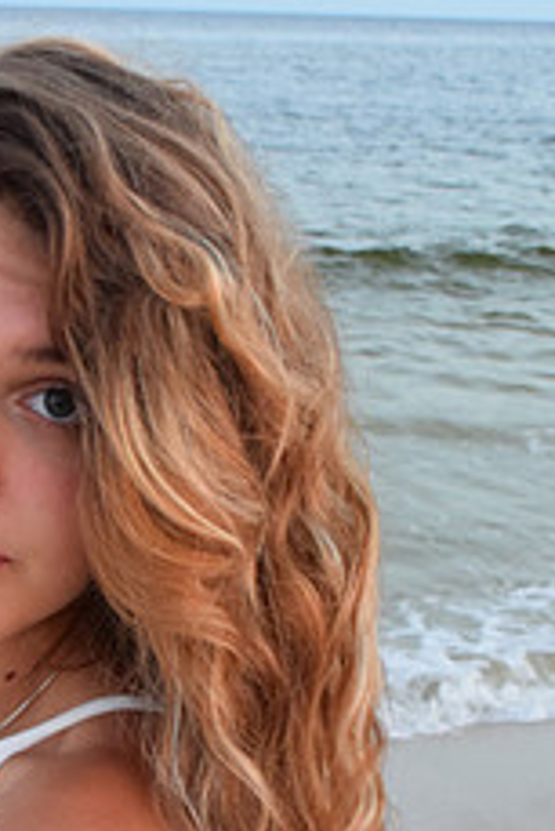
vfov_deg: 26.3
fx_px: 1755
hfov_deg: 17.5
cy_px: 610
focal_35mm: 76
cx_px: -20
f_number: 5
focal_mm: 20
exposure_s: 1/60
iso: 2000
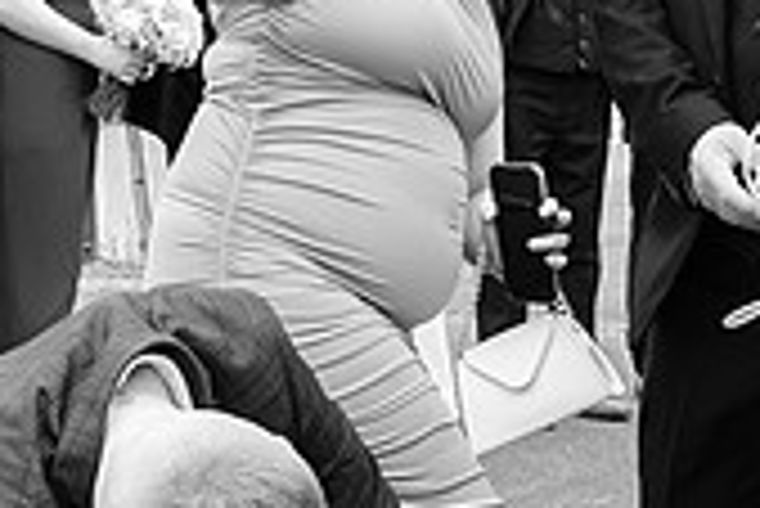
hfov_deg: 21.3
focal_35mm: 95
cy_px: 386
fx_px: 2007
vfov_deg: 14.4
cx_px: 535
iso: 320
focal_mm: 16
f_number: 4
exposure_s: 1/200
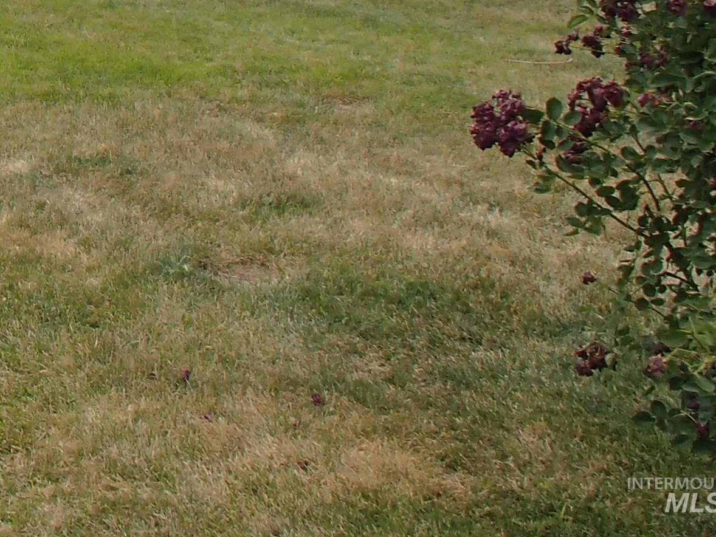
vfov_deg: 18.8
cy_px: -153
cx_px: -166
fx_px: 1510
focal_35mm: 73
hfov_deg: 24.0
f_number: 3.9
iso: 100
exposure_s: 1/500
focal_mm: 5
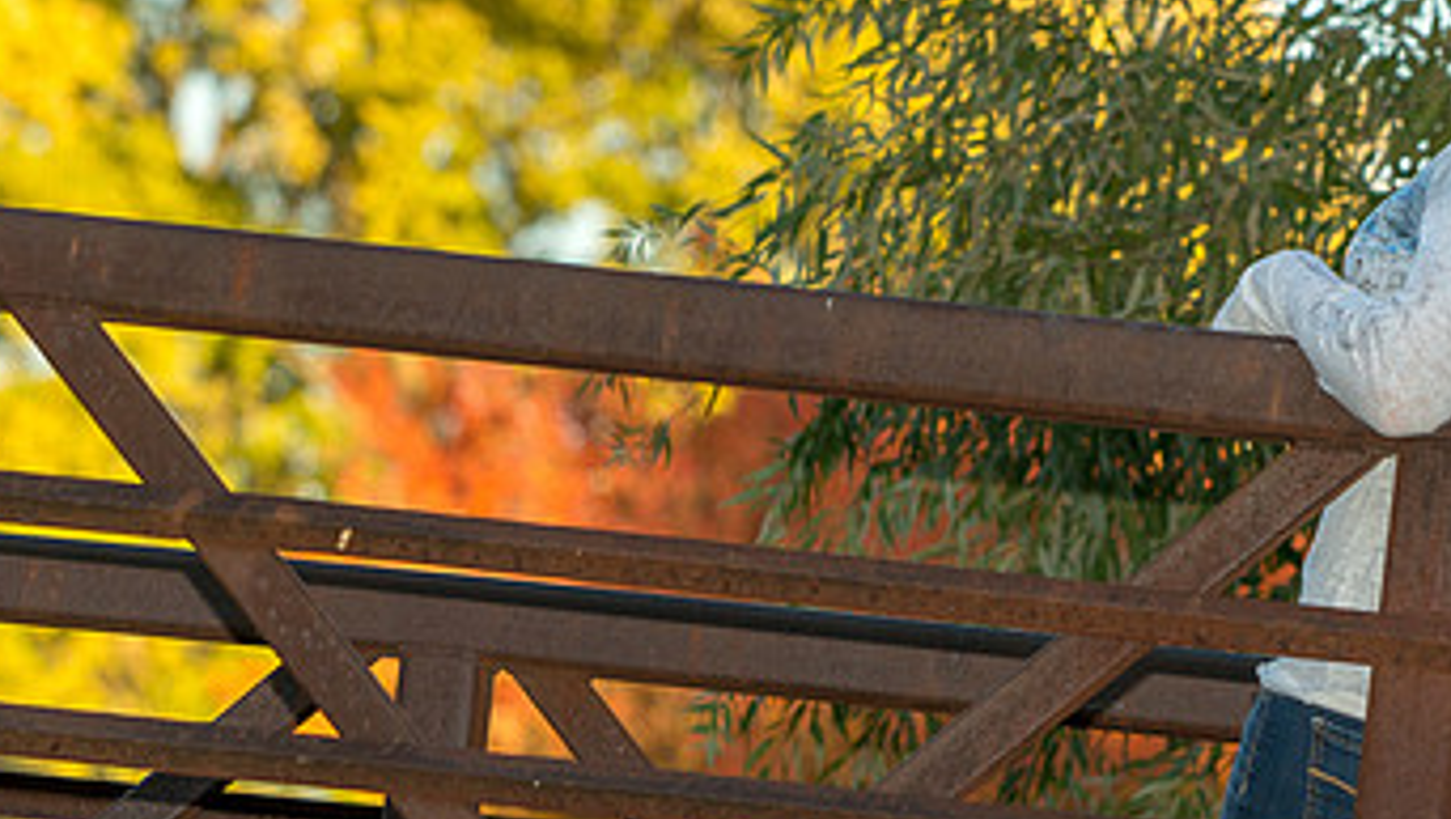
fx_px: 13669
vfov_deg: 3.4
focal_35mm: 355
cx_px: 1201
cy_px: 308
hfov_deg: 6.1
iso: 320
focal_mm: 200
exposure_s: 1/250
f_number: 6.3
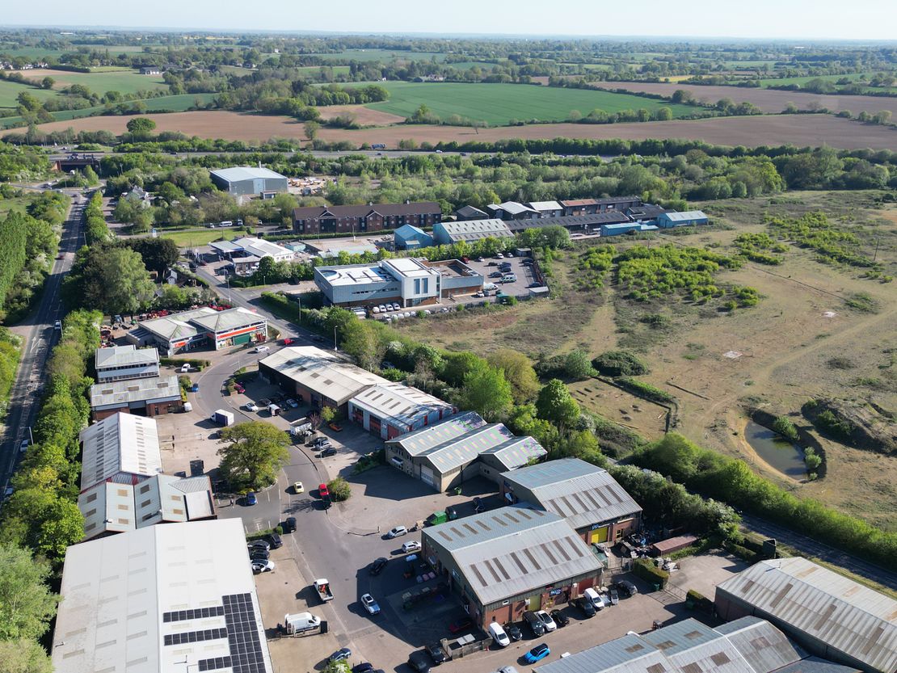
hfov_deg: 71.6
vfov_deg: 56.8
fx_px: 622
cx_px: 448
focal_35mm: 24
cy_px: 336
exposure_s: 1/2000
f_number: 1.7
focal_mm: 6.72
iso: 200
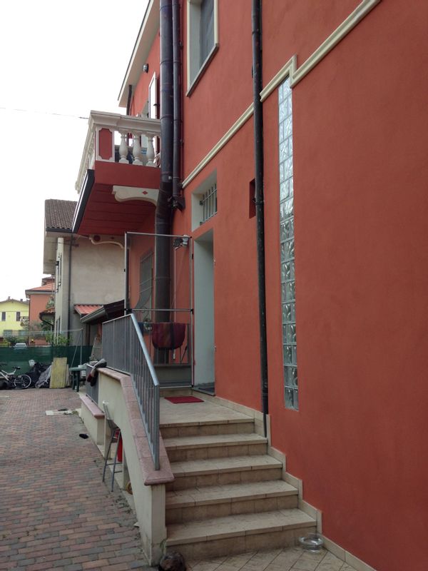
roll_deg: -0.6
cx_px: 214
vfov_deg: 55.4
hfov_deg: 42.9
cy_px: 286
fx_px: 544
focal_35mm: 33
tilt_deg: +9.6
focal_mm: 4.12
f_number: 2.4
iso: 50
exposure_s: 1/221
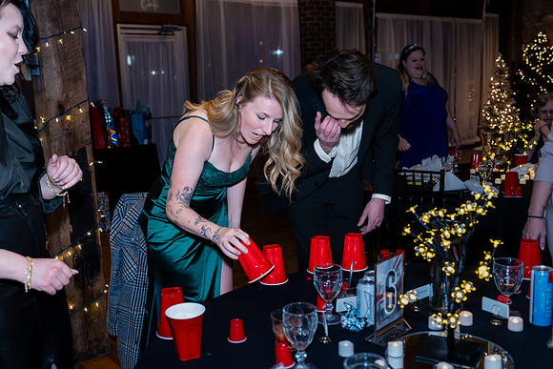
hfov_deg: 50.7
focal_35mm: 38
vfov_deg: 35.1
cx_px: 276
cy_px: 184
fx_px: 584
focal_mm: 38
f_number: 5
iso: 6400
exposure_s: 1/250
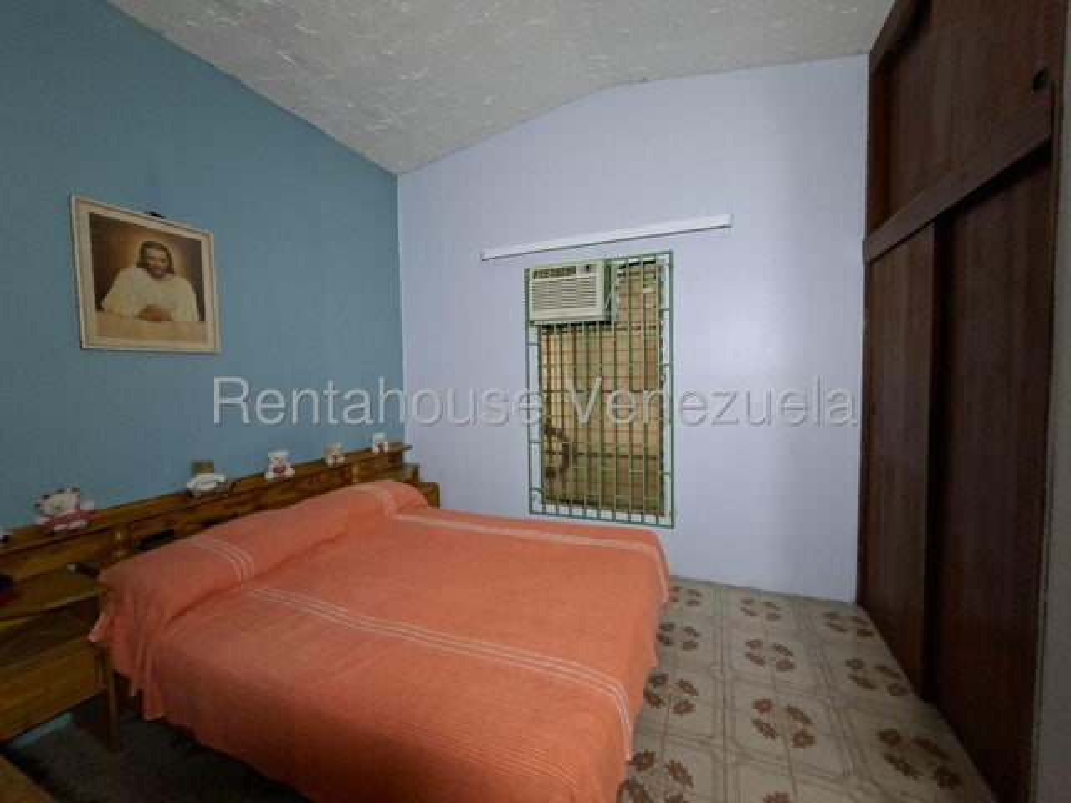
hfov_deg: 106.2
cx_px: 536
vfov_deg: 89.9
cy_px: 402
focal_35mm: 13
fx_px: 402
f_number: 2.2
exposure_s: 1/20
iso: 500
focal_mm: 1.74
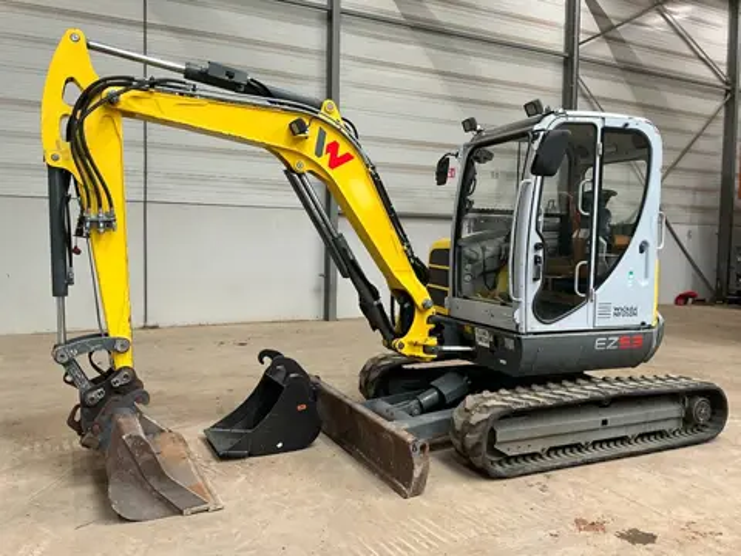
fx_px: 621
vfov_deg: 48.2
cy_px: 278
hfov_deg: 61.7
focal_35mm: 29
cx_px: 370
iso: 100
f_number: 1.8
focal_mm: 3
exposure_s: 1/60
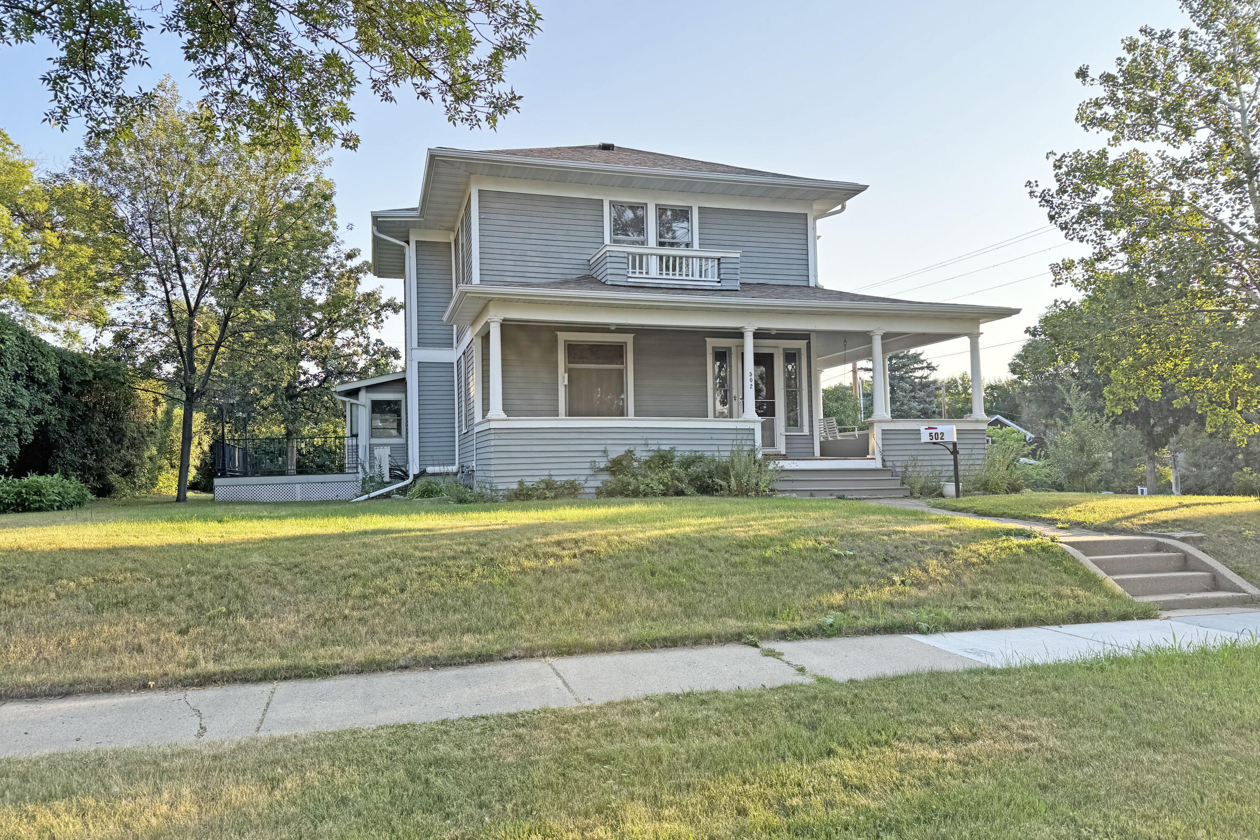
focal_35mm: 25
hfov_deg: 71.5
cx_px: 629
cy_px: 425
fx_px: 875
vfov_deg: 51.3
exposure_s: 1/925
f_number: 1.78
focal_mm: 6.76
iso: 80
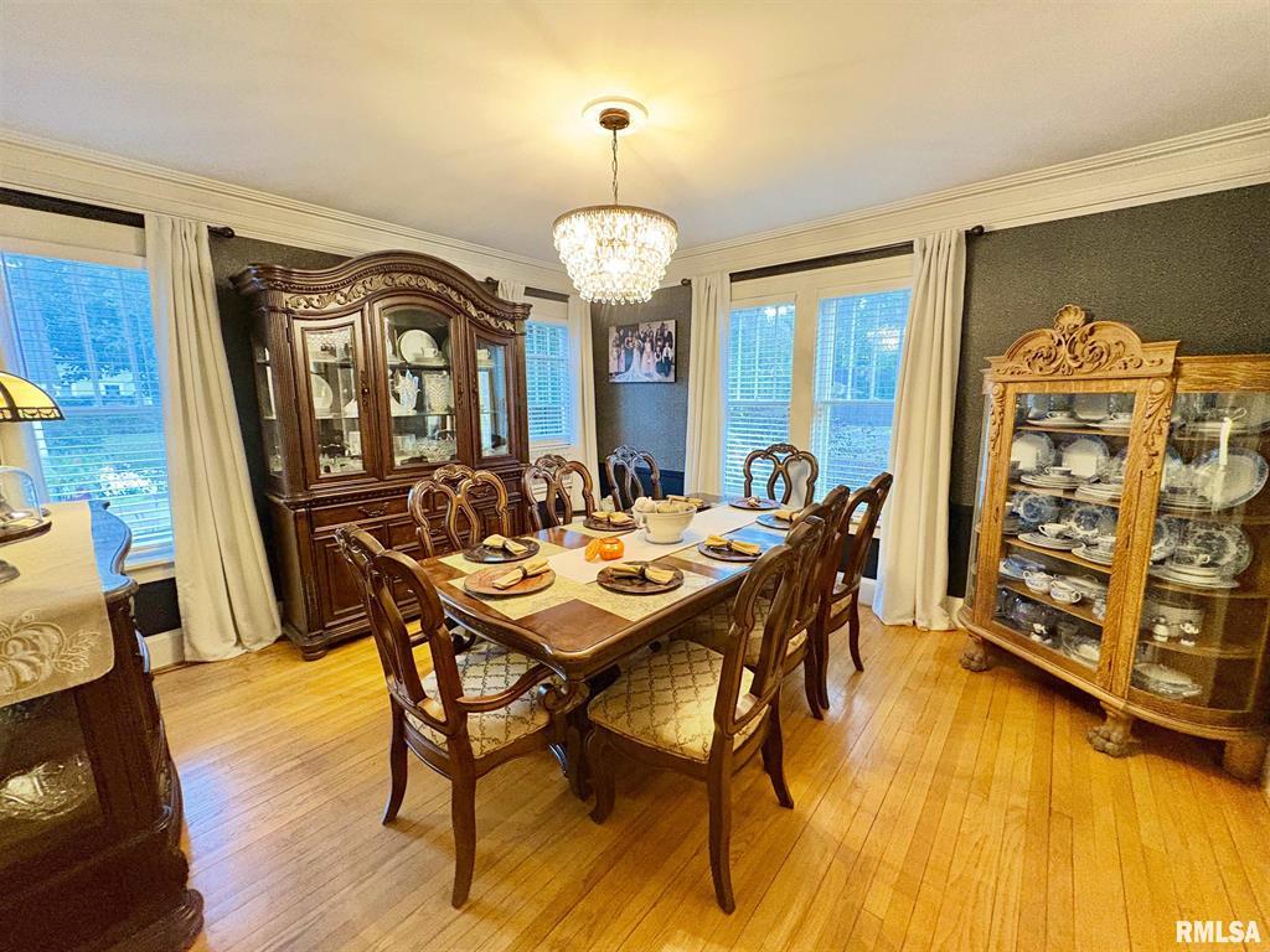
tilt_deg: -9.0
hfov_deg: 102.1
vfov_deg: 85.7
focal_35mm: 14
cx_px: 635
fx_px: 514
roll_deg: +1.0
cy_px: 476
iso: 640
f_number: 2.2
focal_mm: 2.22
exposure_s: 1/40
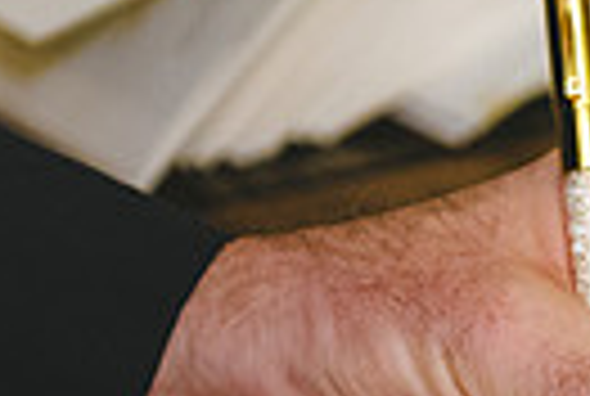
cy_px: 551
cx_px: 631
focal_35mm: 309
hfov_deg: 6.6
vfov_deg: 4.5
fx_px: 5076
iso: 3200
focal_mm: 70
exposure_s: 1/100
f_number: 2.8
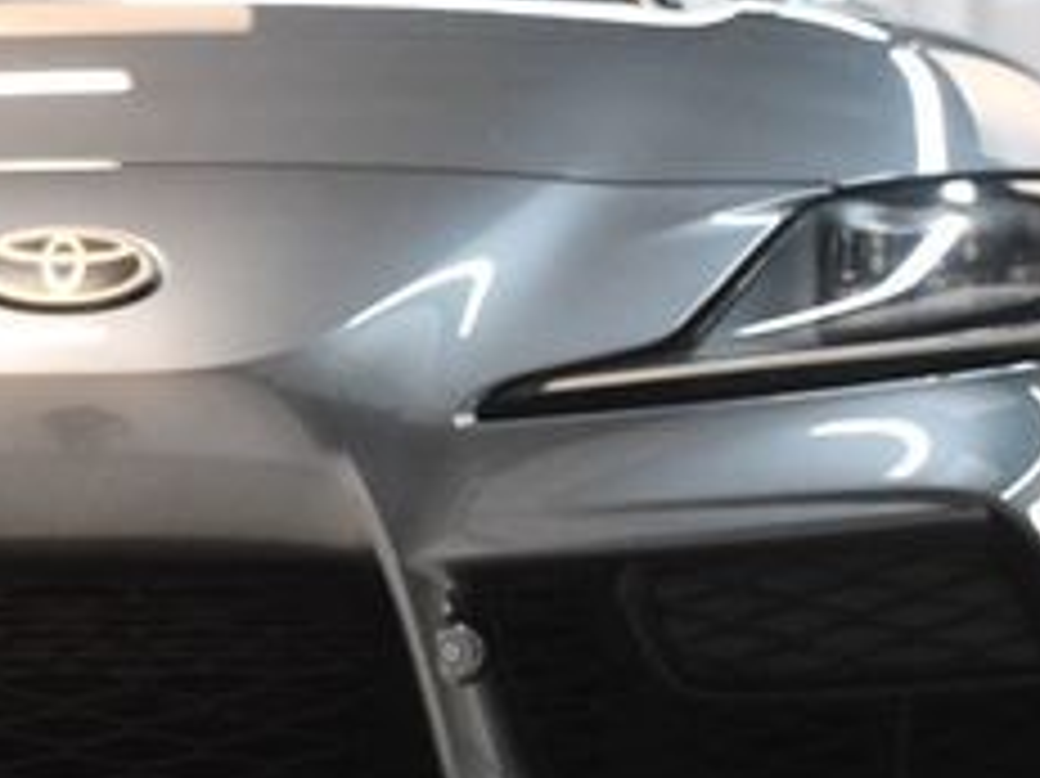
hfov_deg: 18.4
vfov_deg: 14.2
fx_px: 3123
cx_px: -23
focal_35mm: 104
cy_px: 463
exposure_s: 1/125
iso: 2800
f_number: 3.8
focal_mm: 26
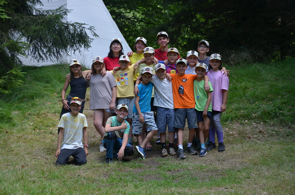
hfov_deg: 22.0
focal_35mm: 93
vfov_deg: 14.6
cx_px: 148
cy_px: 98
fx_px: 761
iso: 400
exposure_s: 1/400
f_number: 5.3
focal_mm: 62
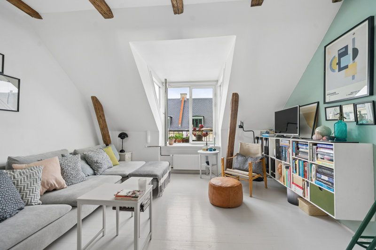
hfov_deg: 104.3
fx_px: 146
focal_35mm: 14
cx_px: 188
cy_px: 125
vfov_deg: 81.2
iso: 200
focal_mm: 14
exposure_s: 1/50
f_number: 5.6
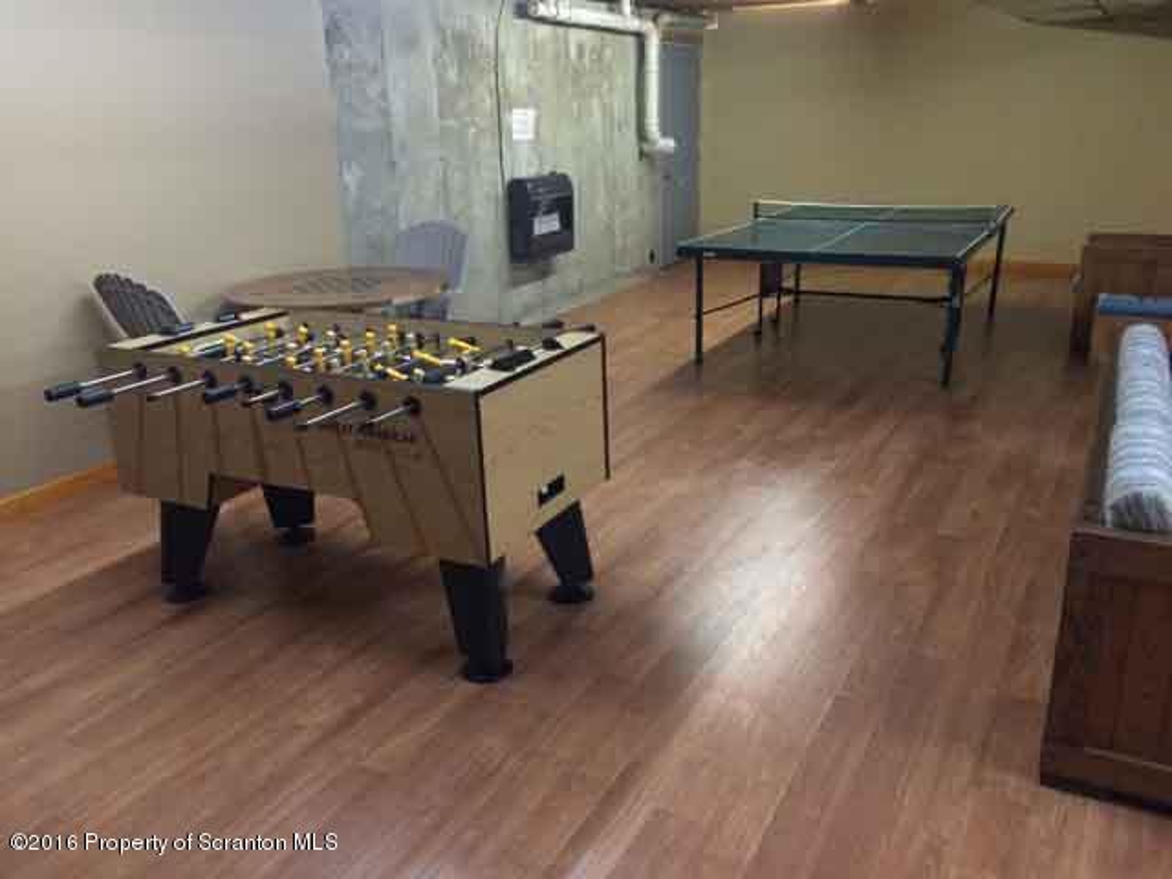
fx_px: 982
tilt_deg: -18.2
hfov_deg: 61.7
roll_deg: +1.7
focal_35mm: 29
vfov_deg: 48.2
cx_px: 586
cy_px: 440
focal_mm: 4.15
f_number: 2.2
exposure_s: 1/20
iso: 250
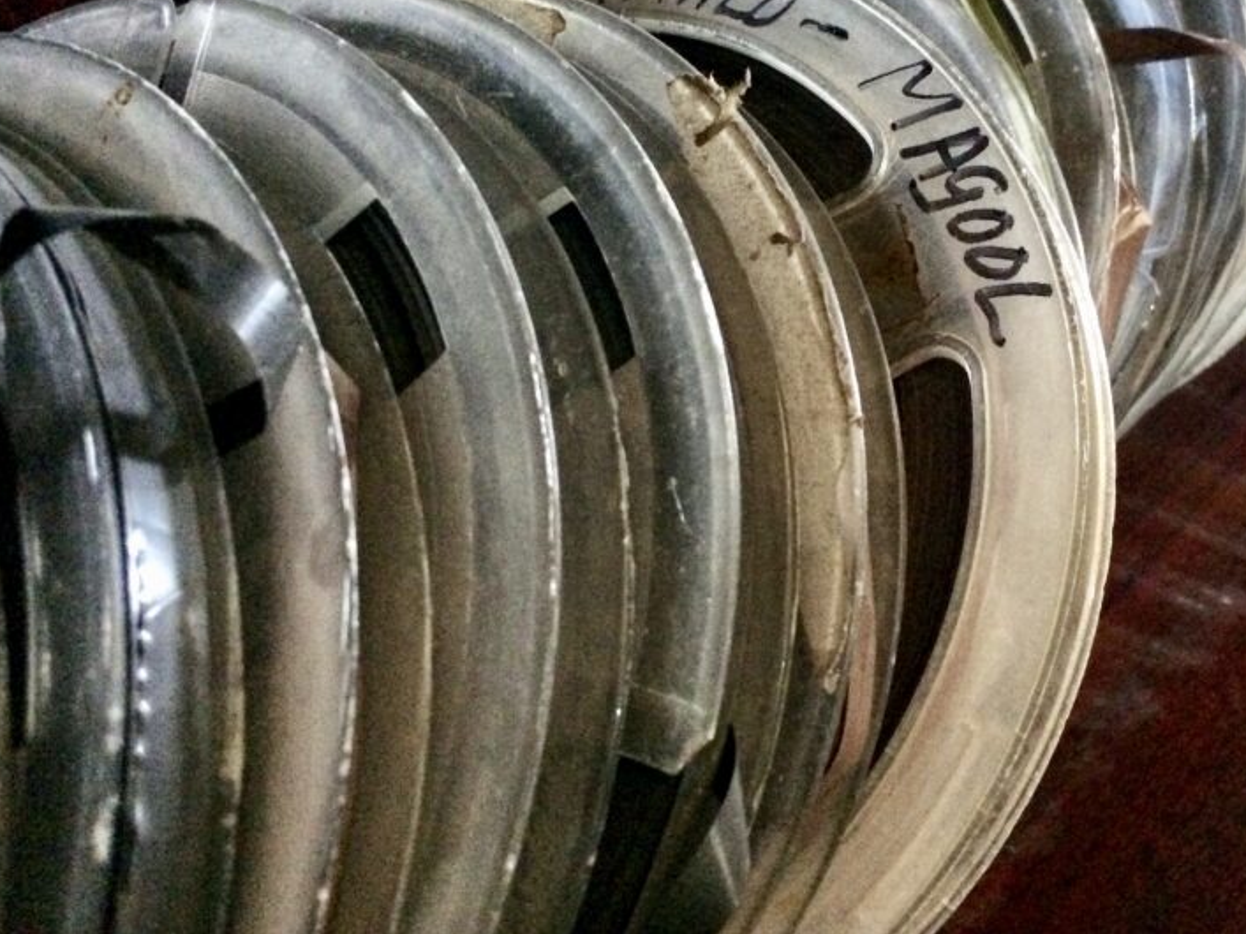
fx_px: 1512
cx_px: 846
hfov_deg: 44.1
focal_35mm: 42
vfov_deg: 34.1
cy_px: 344
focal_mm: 4.15
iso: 800
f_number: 2.2
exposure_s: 1/17
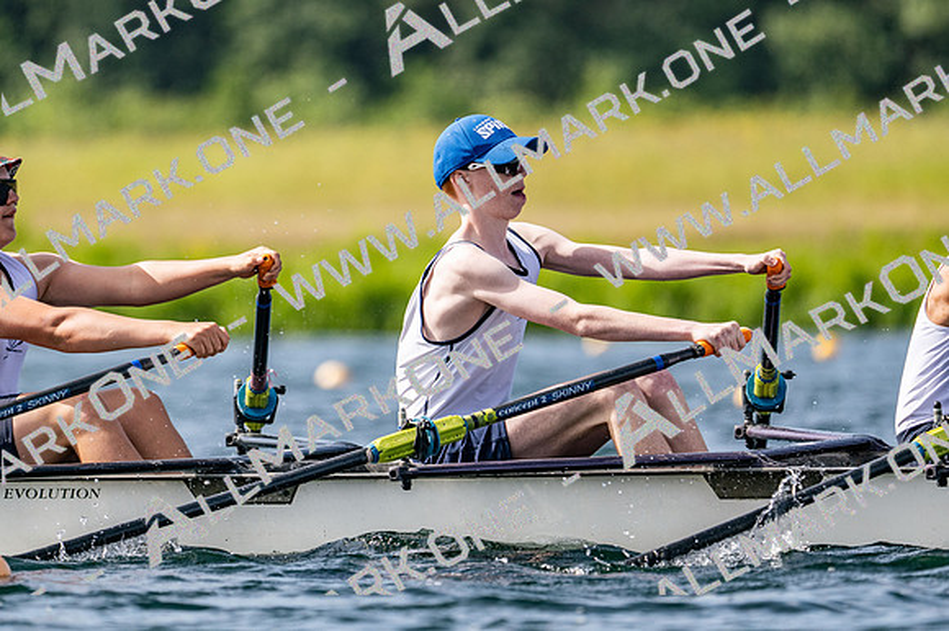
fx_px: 15807
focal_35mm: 600
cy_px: 316
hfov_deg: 3.4
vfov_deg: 2.3
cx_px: 474
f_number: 4.5
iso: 250
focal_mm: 400
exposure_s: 1/2500
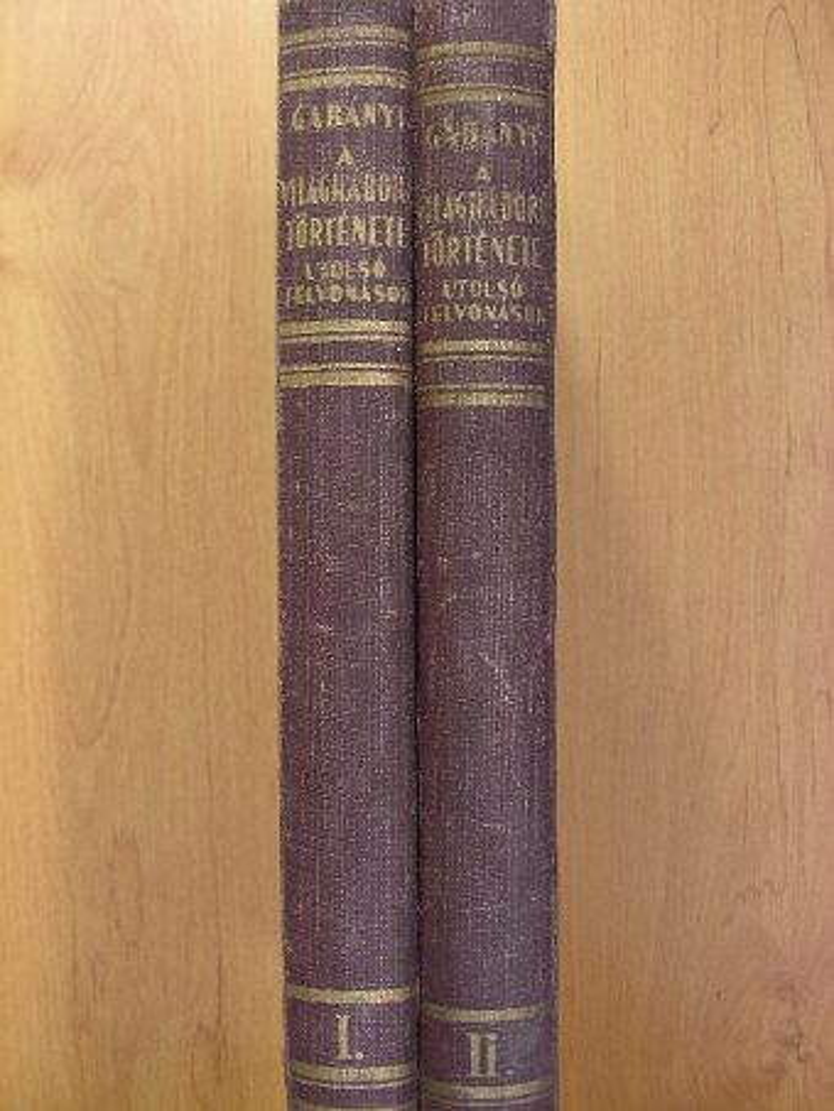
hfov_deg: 32.9
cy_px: 556
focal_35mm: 44
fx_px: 1413
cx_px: 417
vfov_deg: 42.9
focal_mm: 7.4
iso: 100
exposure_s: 1/17.8
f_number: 3.5
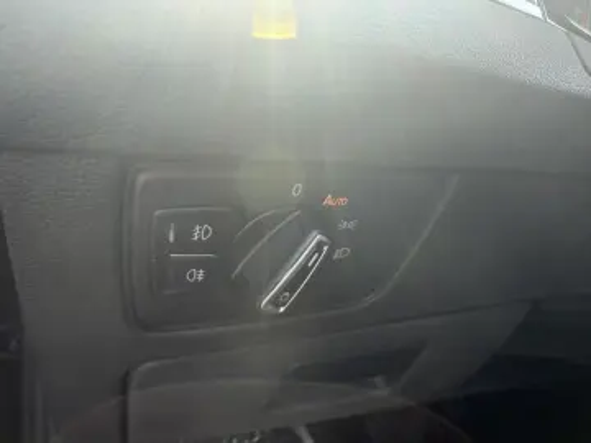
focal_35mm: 24
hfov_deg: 71.6
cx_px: 296
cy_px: 222
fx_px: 410
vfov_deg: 56.8
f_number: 2.2
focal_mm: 2.22
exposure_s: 1/121
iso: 50
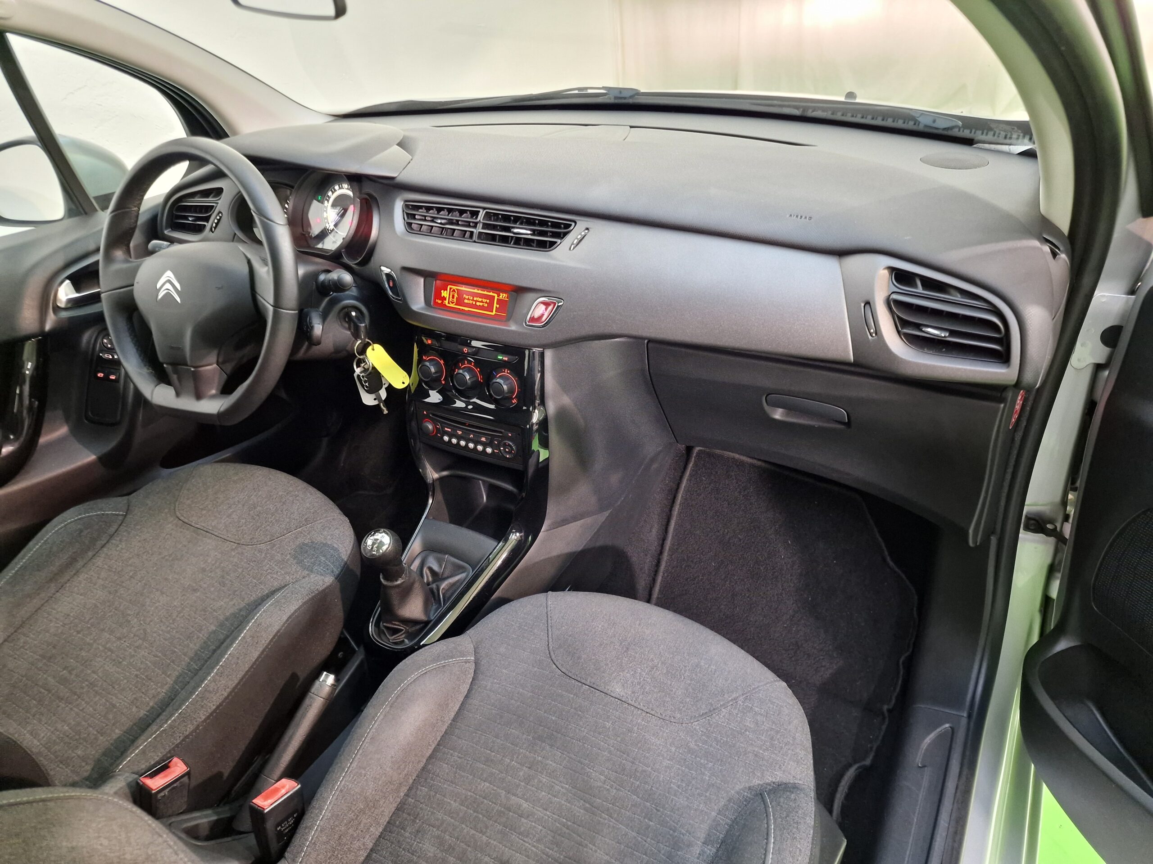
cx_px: 576
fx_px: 766
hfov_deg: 73.9
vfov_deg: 58.9
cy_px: 432
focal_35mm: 23
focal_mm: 6.4
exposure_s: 1/33
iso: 500
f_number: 1.8
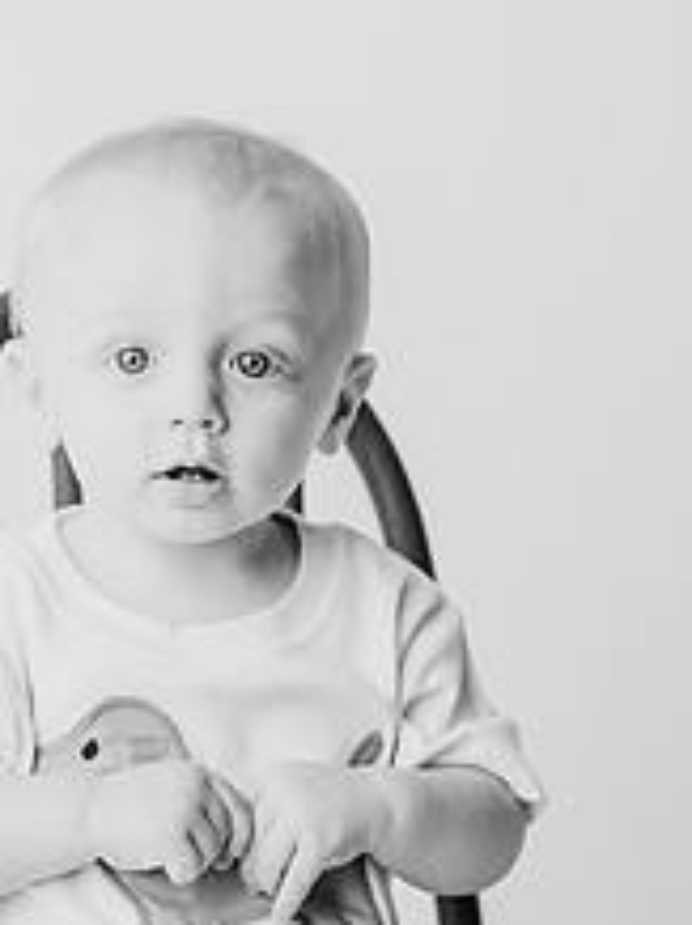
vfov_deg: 15.4
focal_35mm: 128
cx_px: 178
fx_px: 3418
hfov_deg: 11.5
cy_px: 656
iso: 100
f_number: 2.5
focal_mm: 50
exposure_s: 1/160
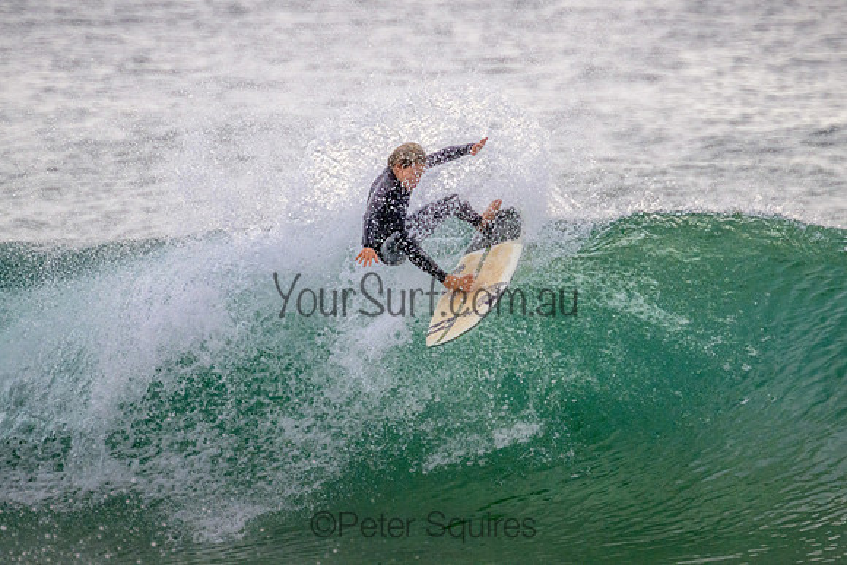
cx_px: 424
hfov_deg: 2.0
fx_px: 24037
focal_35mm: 1021
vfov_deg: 1.3
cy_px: 204
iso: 1800
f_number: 11
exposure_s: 1/2000
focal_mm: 800
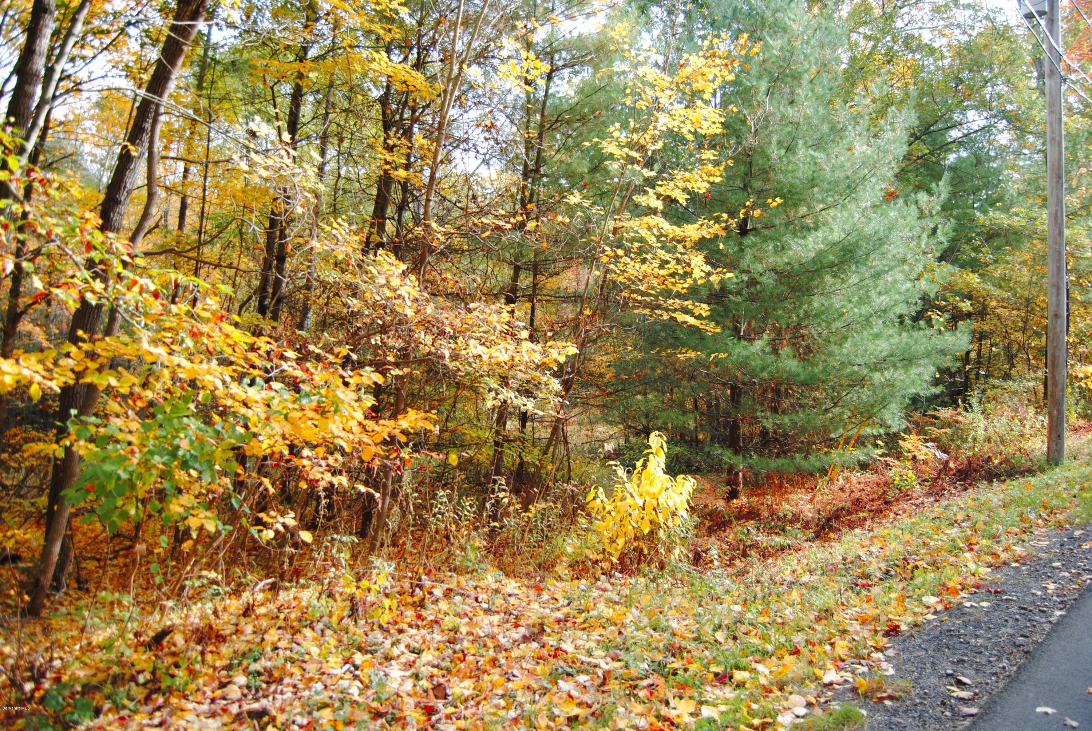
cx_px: 546
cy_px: 366
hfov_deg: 67.3
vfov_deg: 48.0
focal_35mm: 27
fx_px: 820
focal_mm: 18
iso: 160
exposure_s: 1/125
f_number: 5.6
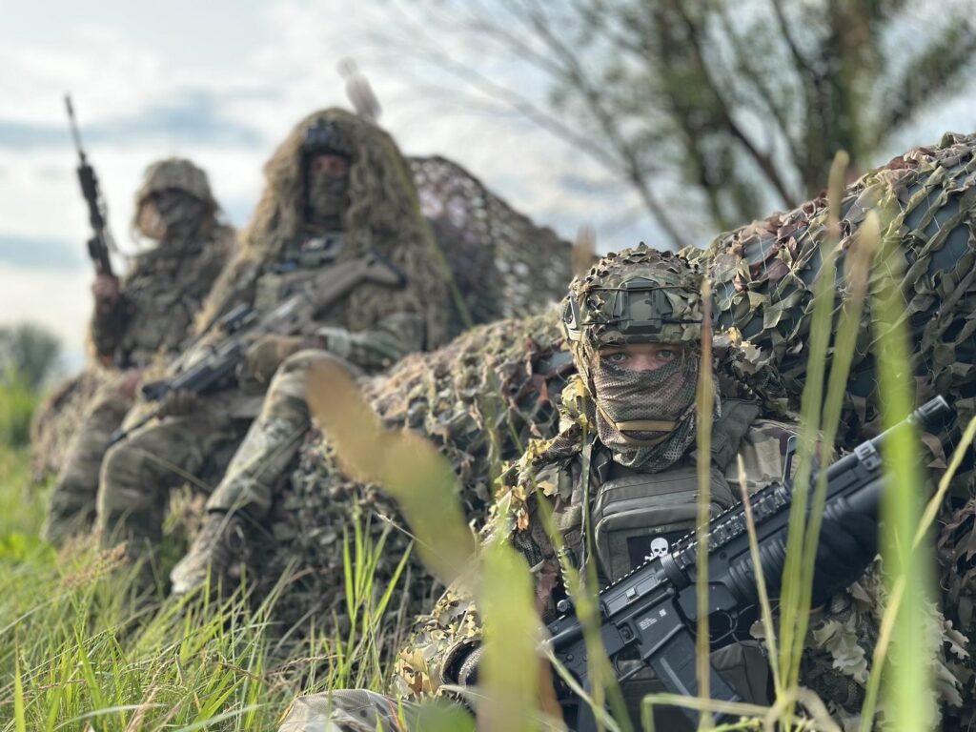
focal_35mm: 48
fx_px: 1353
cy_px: 366
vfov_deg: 30.3
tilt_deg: +1.5
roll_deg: -0.9
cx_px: 488
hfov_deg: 39.7
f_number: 1.78
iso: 80
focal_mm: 6.86
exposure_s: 1/1305
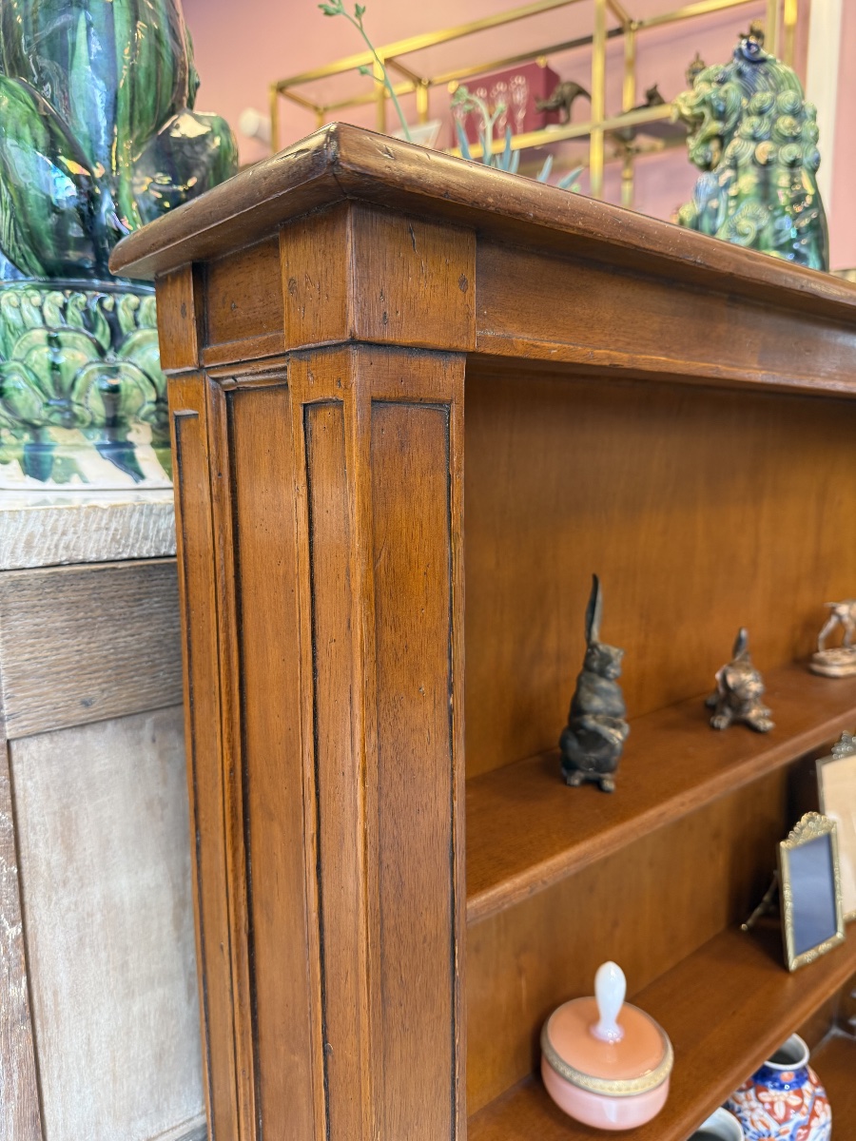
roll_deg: -0.4
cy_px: 570
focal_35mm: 24
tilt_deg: -8.4
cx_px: 428
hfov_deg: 56.8
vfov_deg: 71.6
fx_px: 791
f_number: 1.78
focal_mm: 6.76
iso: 160
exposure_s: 1/50
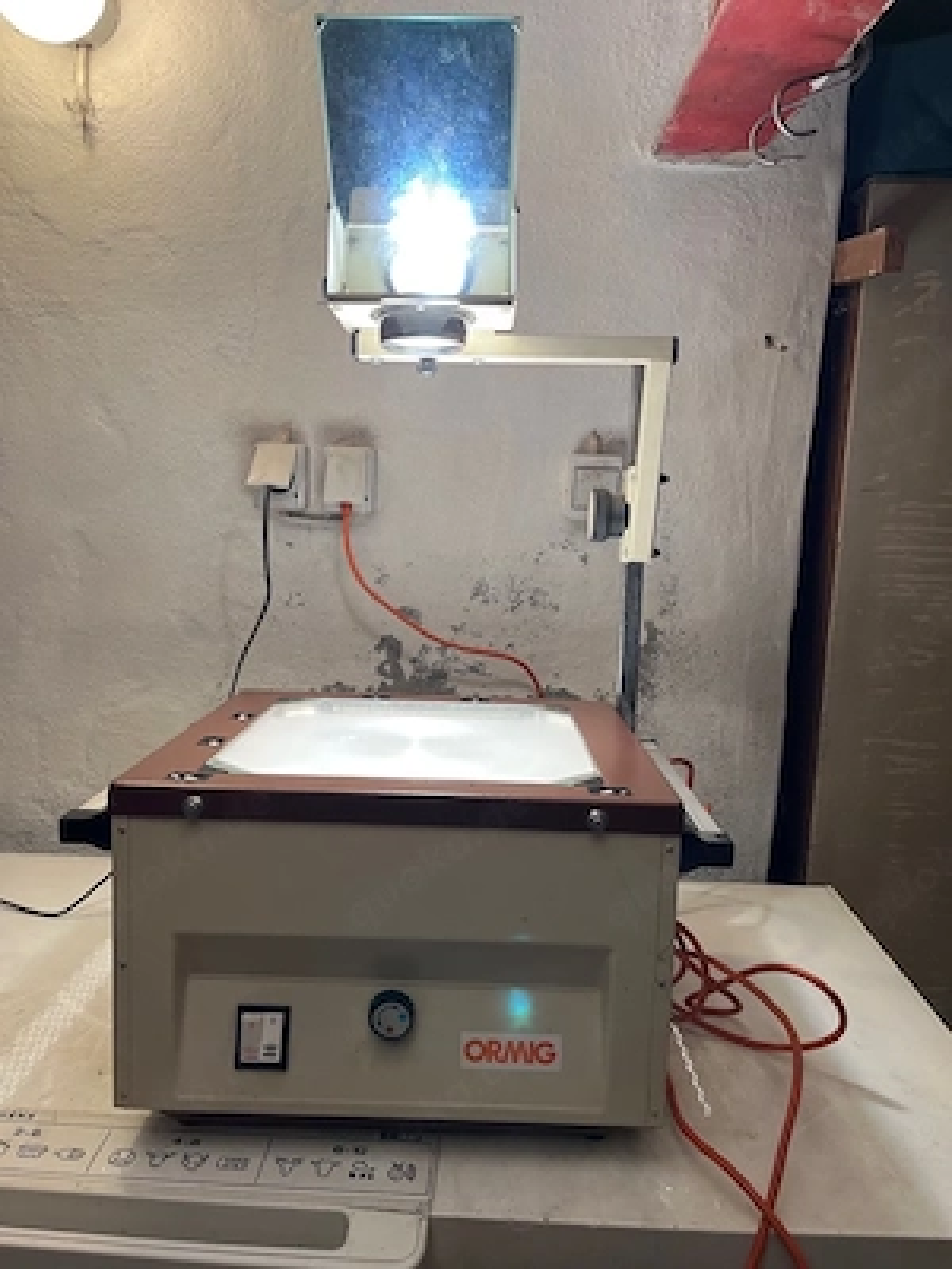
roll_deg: -1.4
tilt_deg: -11.3
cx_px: 476
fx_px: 953
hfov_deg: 53.1
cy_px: 634
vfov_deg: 67.3
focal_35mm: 26
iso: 64
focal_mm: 5.1
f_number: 1.6
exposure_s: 1/50
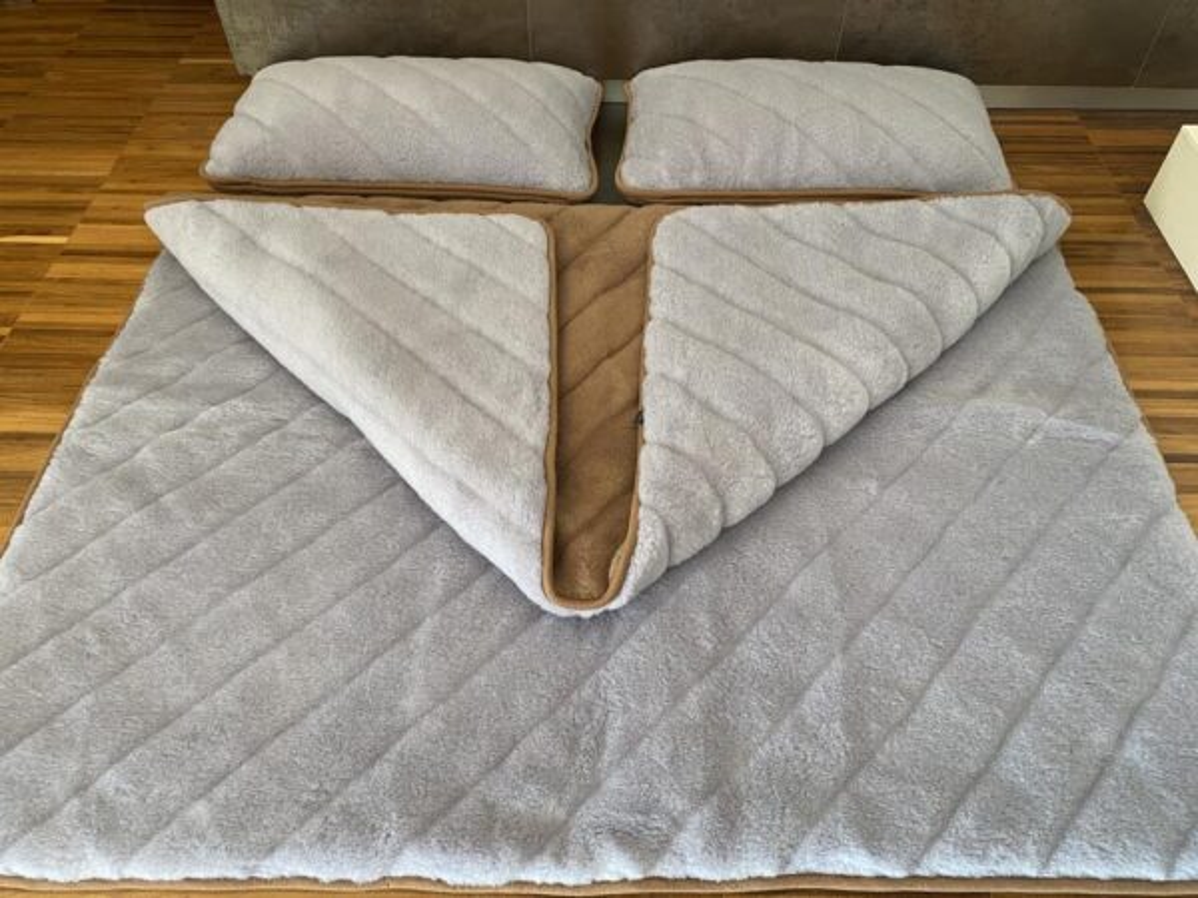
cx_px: 599
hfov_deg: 67.3
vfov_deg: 53.1
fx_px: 900
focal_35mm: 26
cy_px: 449
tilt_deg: -50.0
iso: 160
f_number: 1.8
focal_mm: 4.25
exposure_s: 1/60
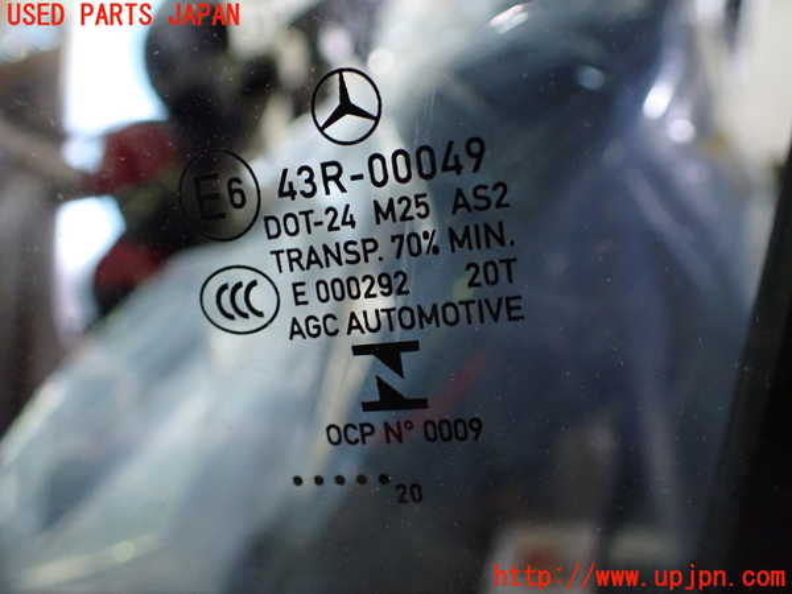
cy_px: 297
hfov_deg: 60.0
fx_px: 686
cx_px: 396
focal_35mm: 30
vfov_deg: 46.8
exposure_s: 1/30
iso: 800
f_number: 2.3
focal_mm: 5.4
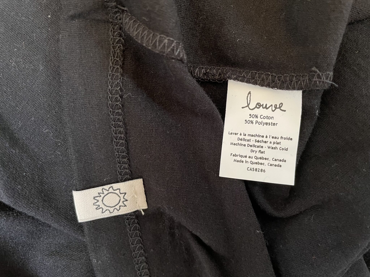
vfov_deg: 53.1
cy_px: 138
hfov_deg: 67.3
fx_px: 278
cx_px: 185
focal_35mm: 26
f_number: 1.6
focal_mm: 4.2
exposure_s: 1/60
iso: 200
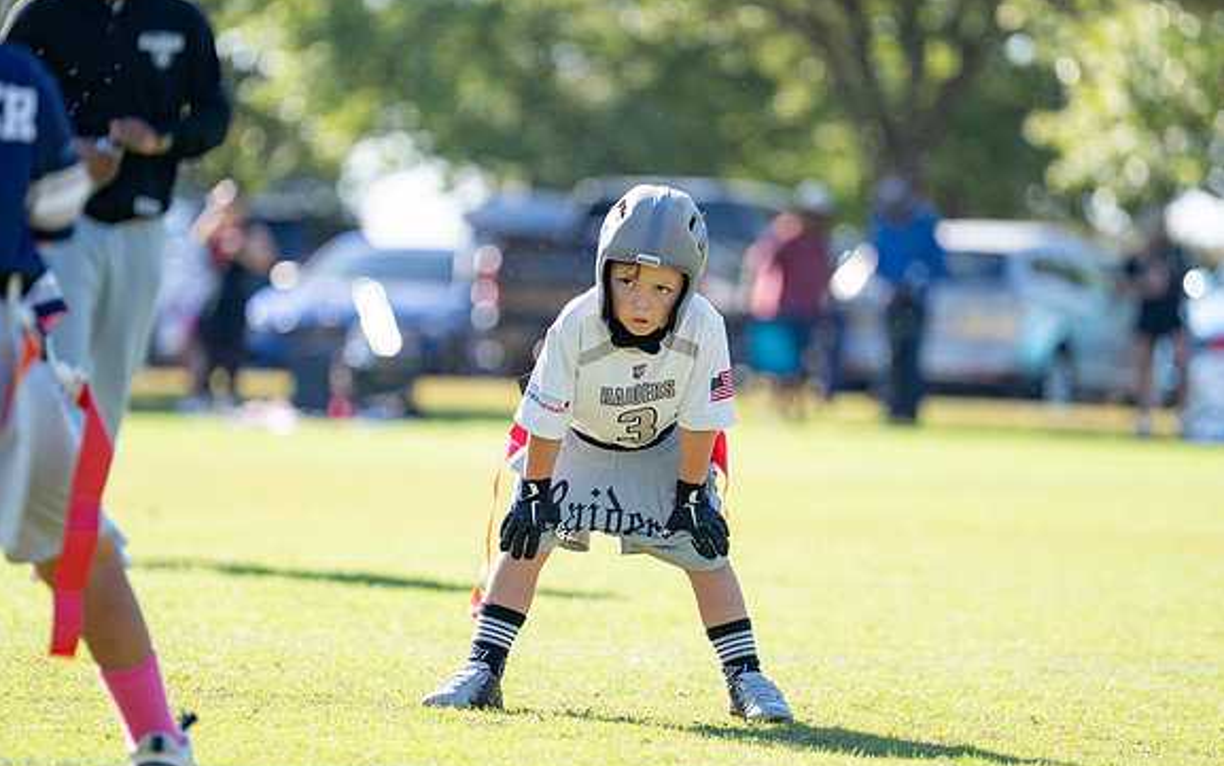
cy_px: 387
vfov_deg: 5.6
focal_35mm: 236
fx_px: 7875
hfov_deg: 8.9
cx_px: 596
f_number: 2.8
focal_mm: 185
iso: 250
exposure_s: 1/2000
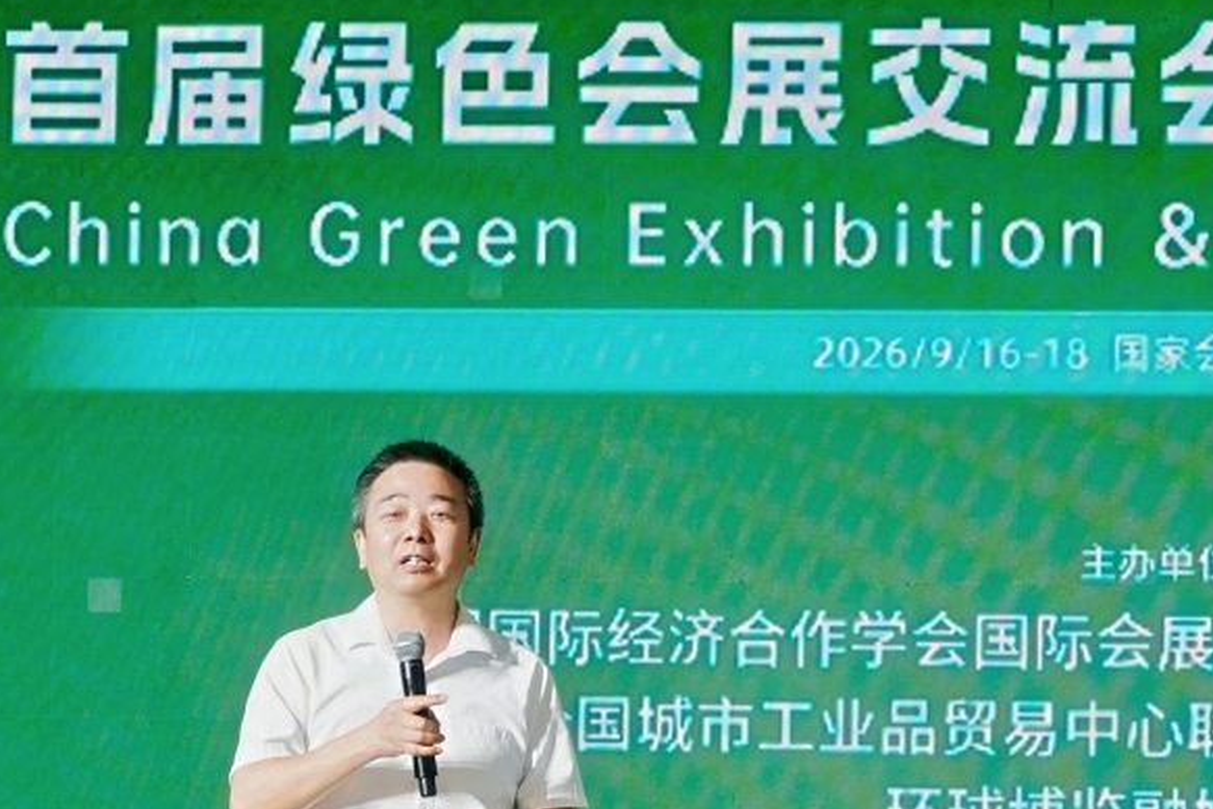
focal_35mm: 261
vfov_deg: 5.3
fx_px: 8796
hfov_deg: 7.9
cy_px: 501
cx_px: 1102
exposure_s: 1/160
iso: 250
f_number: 4
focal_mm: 63.3
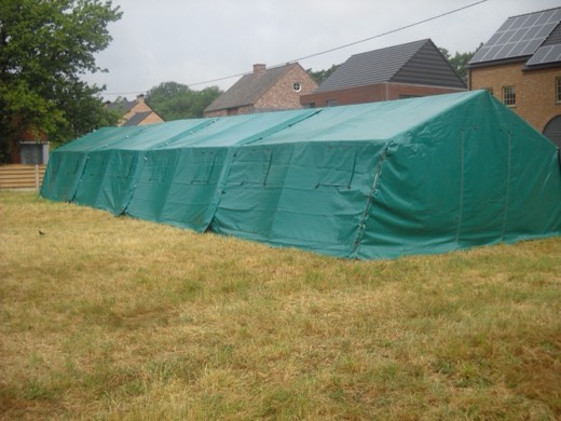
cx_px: 280
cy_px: 210
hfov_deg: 45.8
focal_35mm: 41
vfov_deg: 35.1
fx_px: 664
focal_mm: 6.72
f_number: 5.5
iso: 64
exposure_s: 1/218
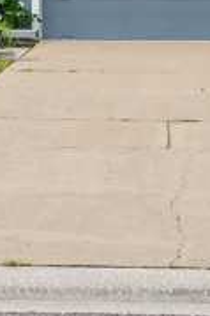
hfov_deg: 10.2
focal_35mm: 134
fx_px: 1175
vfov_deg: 14.8
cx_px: 62
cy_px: -63
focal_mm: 30
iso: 100
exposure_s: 1/160
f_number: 4
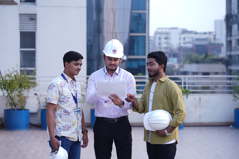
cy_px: 80
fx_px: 564
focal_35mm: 85
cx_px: 120
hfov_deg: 23.9
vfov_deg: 16.1
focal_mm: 85
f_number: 3.2
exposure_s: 1/200
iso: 64
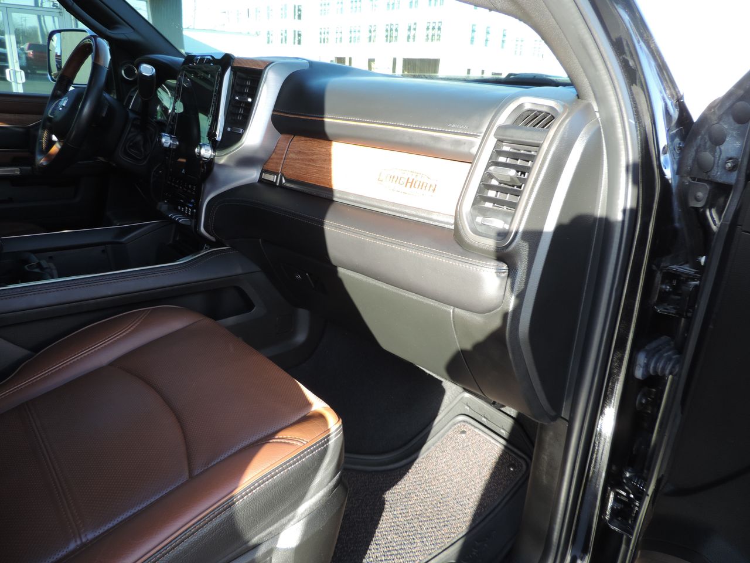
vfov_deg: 56.8
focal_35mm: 24
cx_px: 375
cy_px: 282
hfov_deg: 71.6
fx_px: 520
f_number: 3
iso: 80
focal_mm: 4.3
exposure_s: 1/60
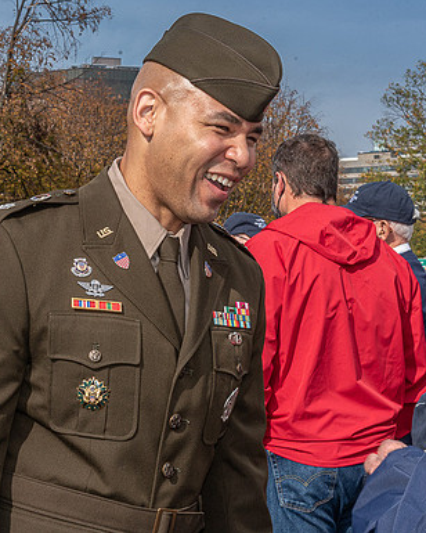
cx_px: 165
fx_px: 1261
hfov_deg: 19.2
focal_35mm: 80
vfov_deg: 23.8
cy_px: 219
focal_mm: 48
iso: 500
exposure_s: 1/250
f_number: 18
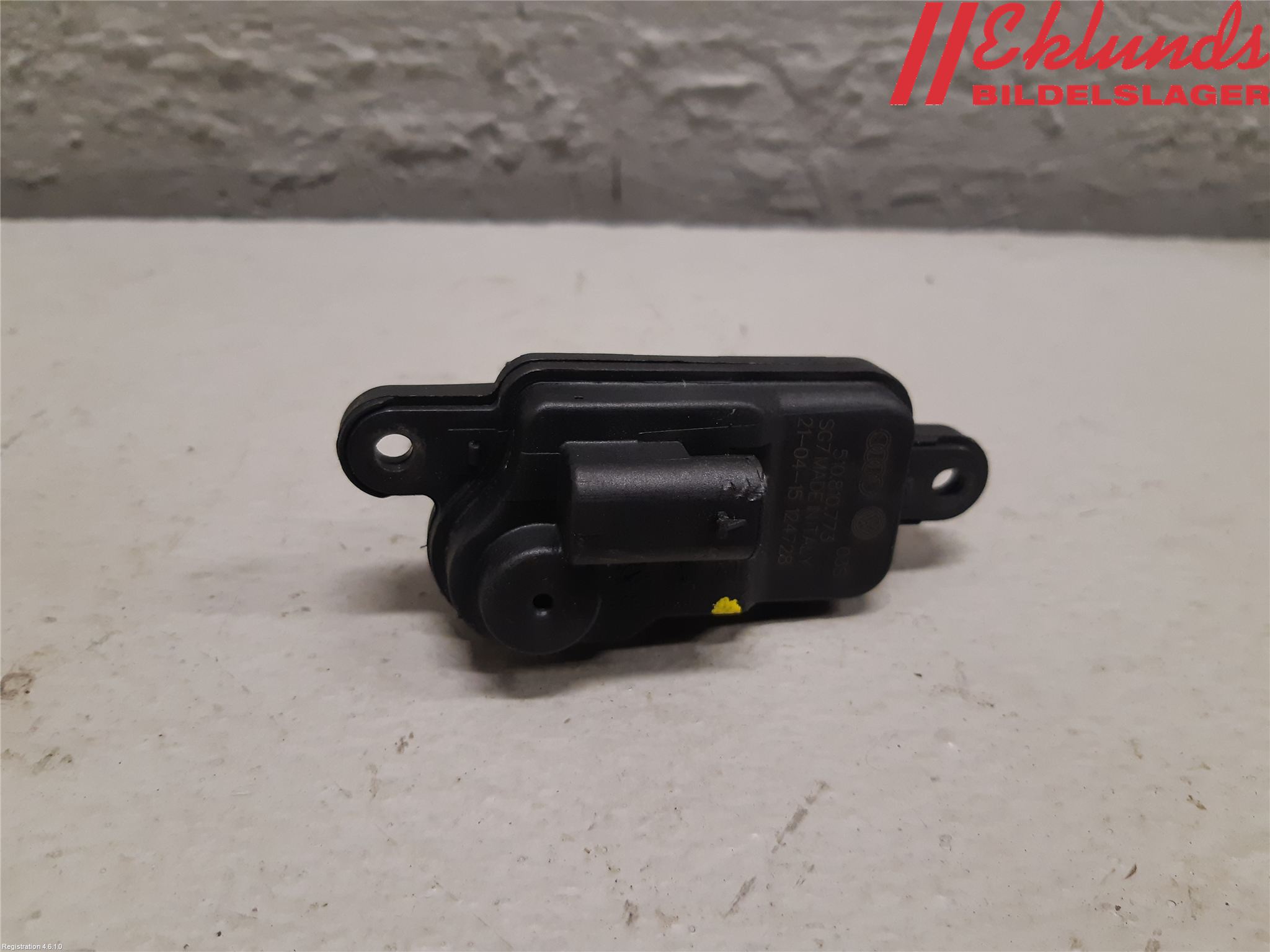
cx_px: 635
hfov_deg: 67.3
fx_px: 954
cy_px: 476
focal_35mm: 26
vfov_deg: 53.1
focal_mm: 3.93
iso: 160
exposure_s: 1/50
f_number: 1.7
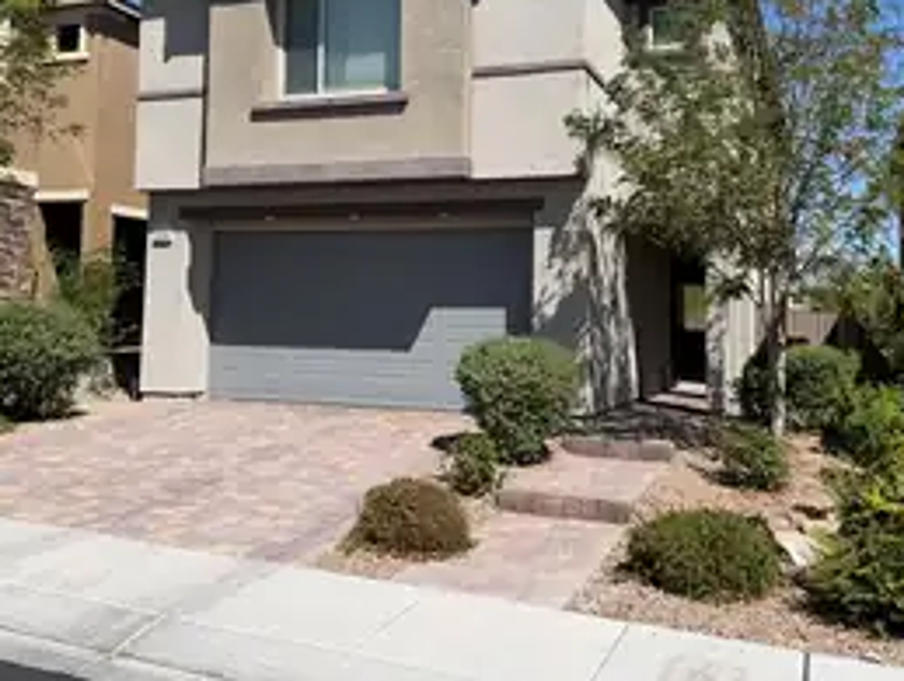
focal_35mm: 37
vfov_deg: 38.4
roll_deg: -1.8
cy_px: 241
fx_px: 968
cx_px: 433
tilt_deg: +5.2
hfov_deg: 50.1
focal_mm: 6.76
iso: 80
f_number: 1.78
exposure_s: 1/6173
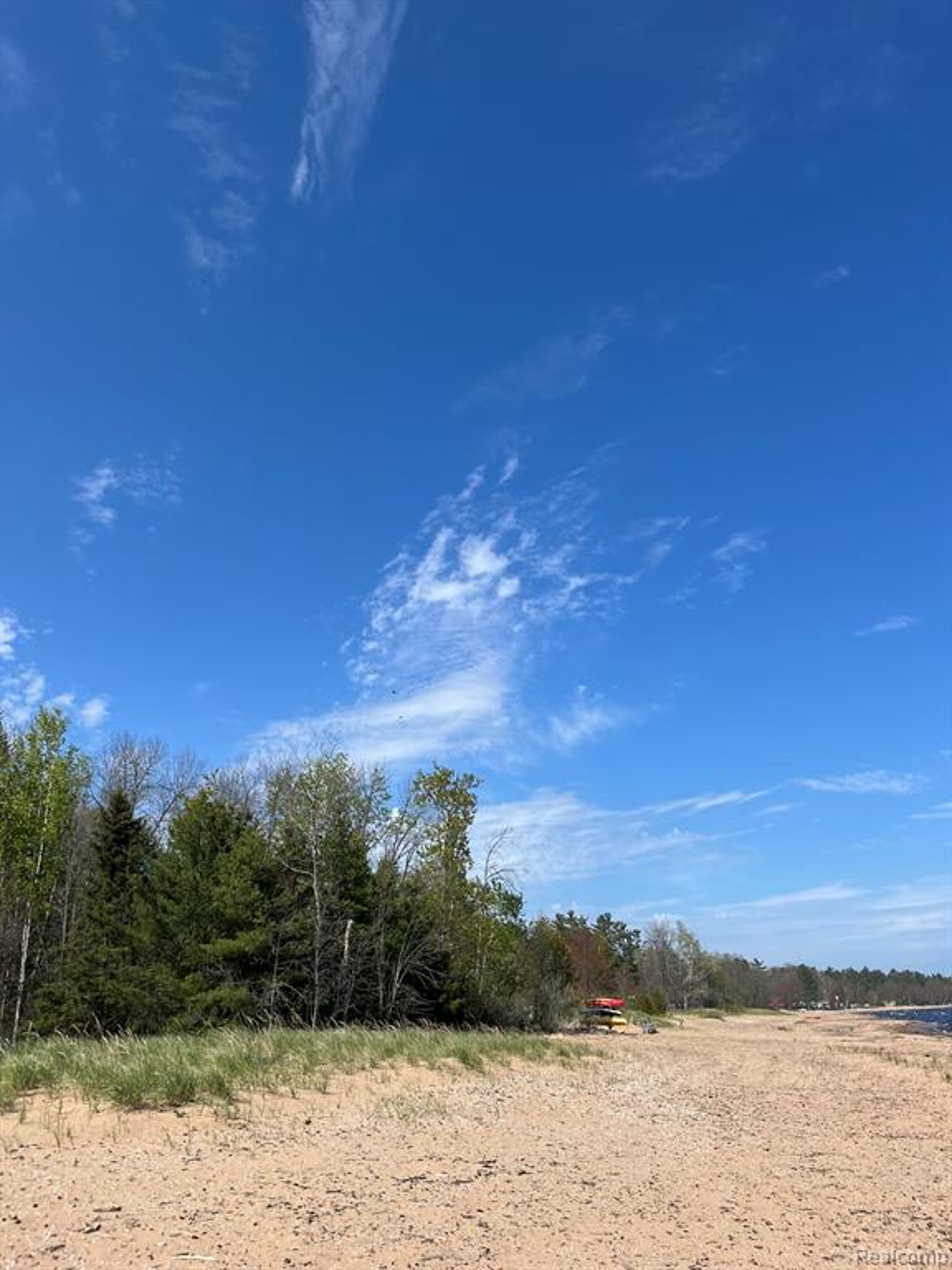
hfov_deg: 53.1
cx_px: 476
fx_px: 953
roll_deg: +3.2
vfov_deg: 67.3
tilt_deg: +24.5
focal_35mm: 26
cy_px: 635
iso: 50
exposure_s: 1/4149
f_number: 1.6
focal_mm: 5.1
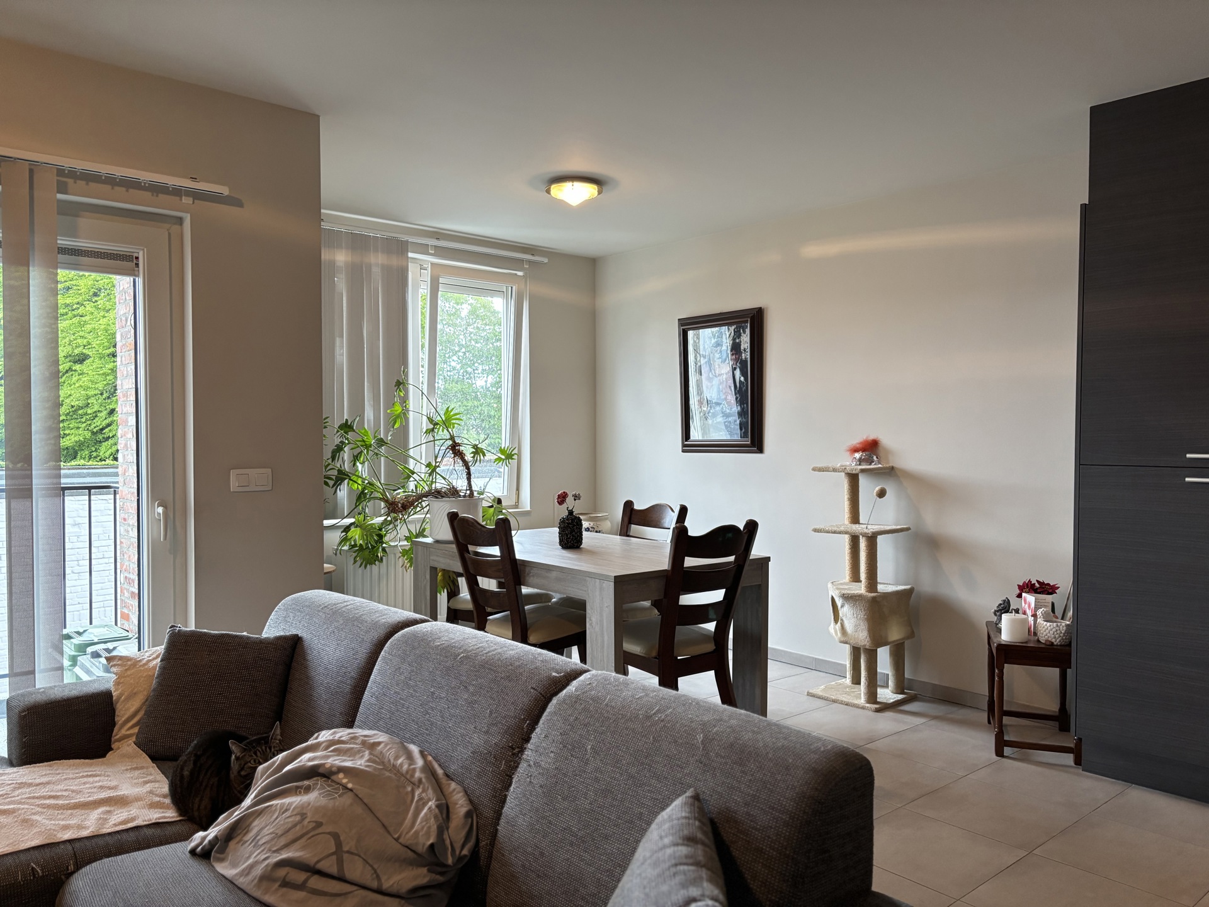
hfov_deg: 67.3
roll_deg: -0.7
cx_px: 604
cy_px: 454
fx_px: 908
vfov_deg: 53.1
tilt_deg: -2.3
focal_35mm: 26
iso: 320
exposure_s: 1/50
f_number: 1.6
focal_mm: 5.96
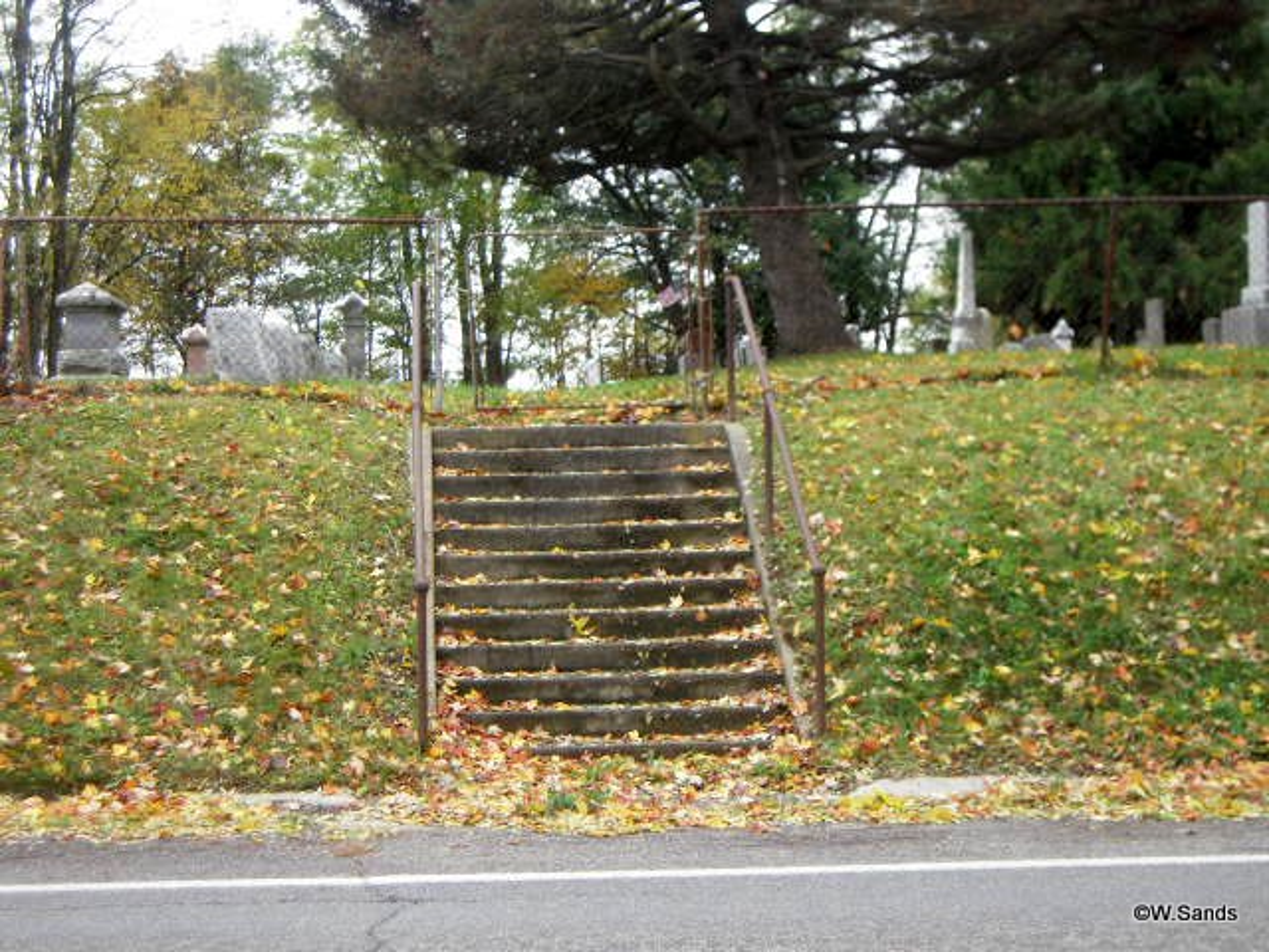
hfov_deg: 32.7
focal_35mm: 59
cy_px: 476
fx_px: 2163
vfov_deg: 24.8
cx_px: 634
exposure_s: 1/200
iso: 400
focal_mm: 10.5
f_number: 3.9
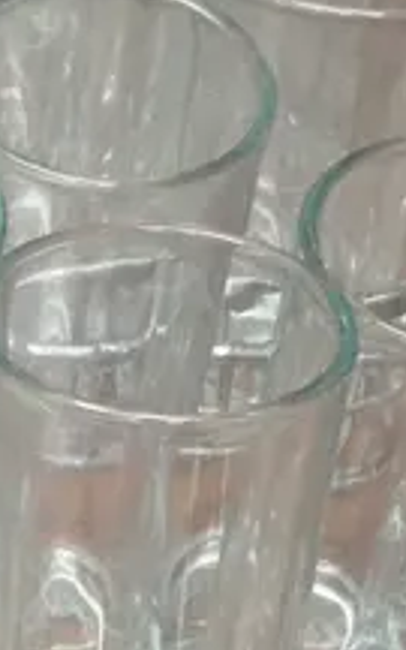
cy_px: 701
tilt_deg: -38.3
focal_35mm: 146
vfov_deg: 14.0
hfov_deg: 8.8
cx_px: -153
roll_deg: -0.6
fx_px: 2585
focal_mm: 4.15
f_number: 2.2
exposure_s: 1/33
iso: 64
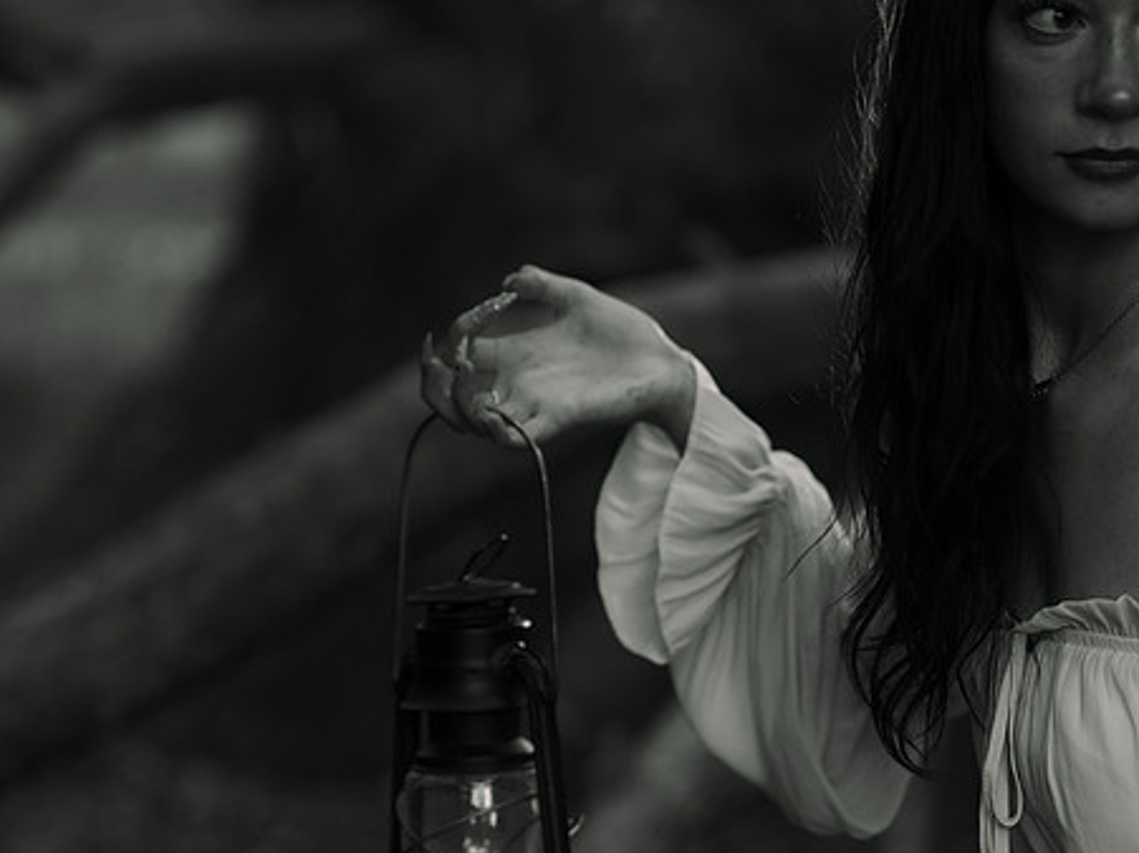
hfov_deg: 13.9
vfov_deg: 10.4
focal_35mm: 142
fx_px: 4671
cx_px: 669
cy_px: 408
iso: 640
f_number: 2.8
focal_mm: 102
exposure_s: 1/160
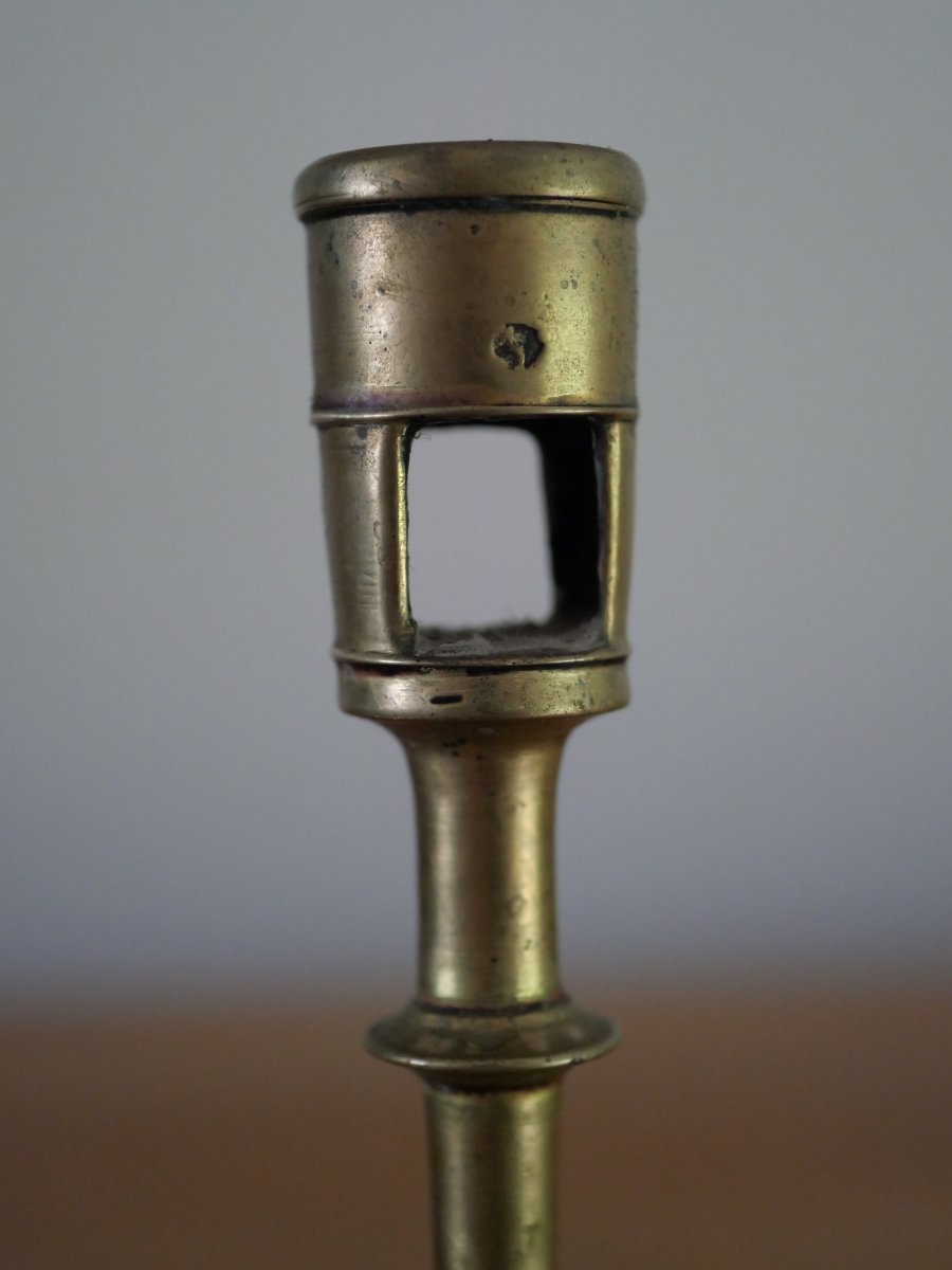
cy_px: 635
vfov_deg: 32.2
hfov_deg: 24.4
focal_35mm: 60
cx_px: 476
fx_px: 2200
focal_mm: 30
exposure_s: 1/60
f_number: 2.8
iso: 2500
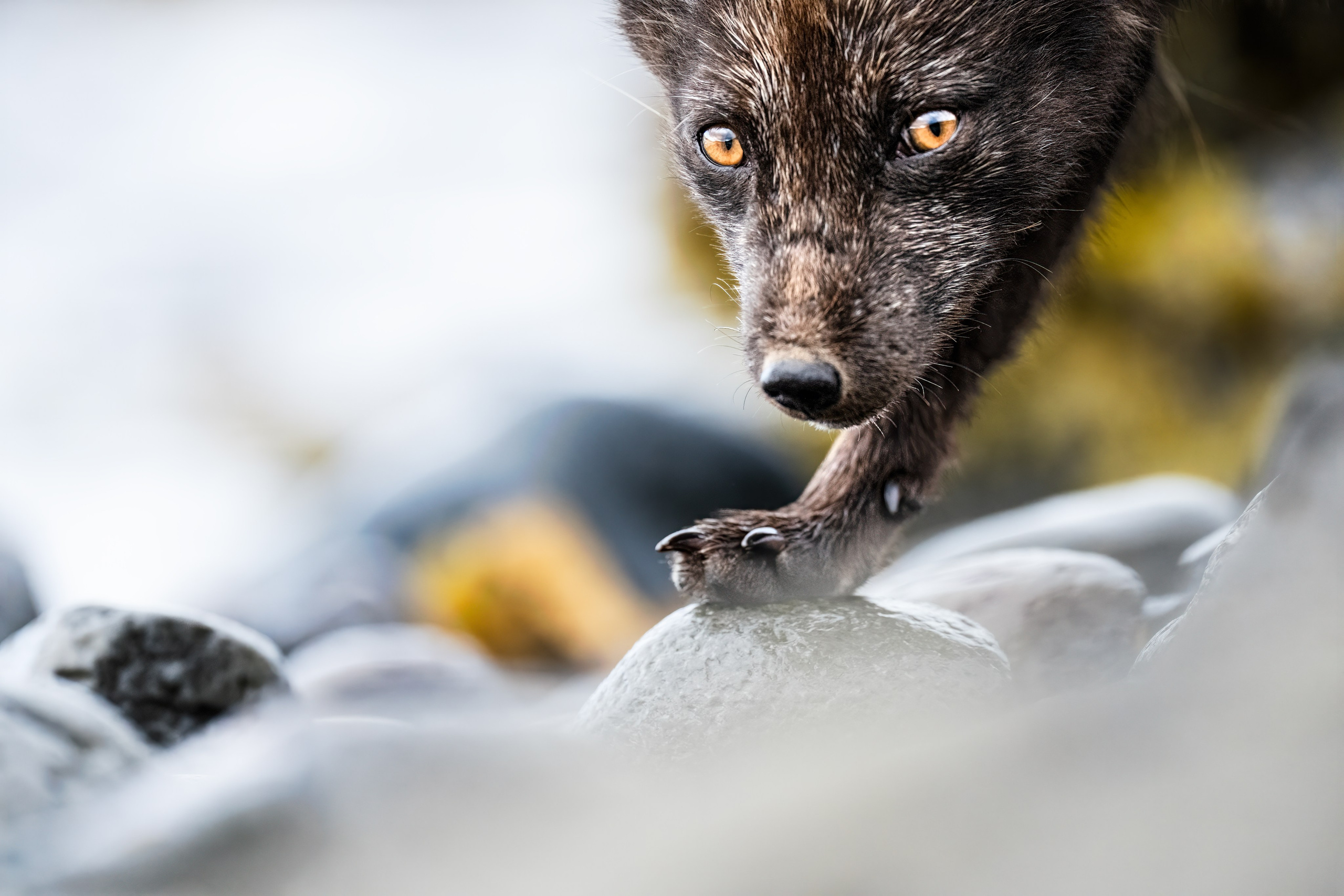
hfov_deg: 3.4
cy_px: 448
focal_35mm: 600
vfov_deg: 2.3
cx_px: 672
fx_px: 22400
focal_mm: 600
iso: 4000
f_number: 4
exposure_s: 1/3200
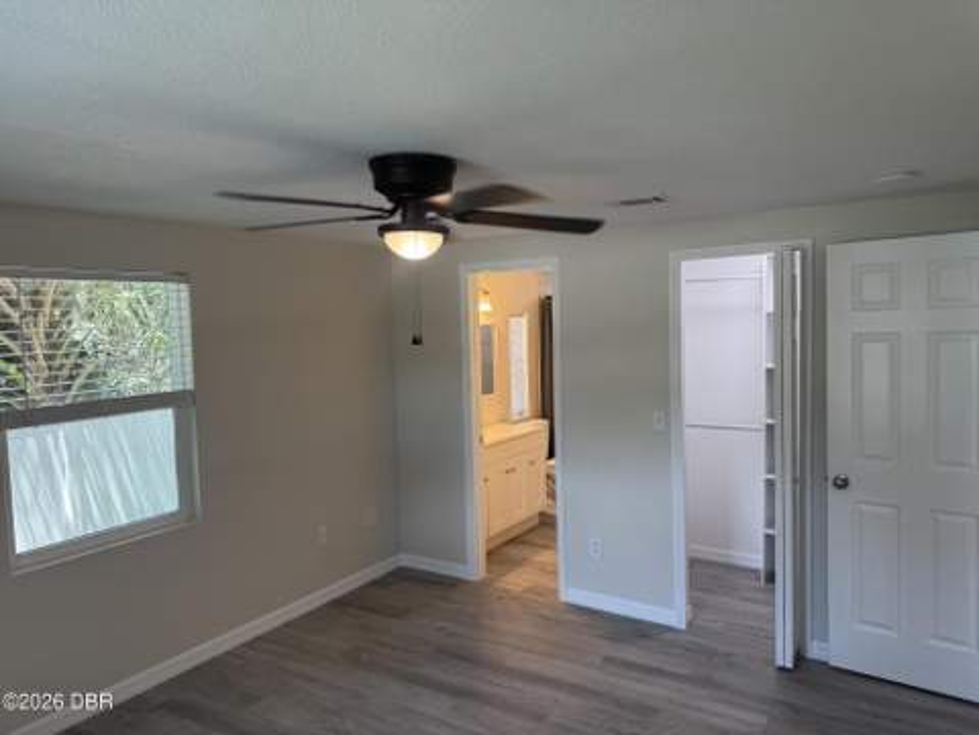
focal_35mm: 24
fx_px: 679
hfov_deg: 71.6
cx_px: 490
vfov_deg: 56.8
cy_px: 368
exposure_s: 1/120
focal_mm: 6.76
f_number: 1.78
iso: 100
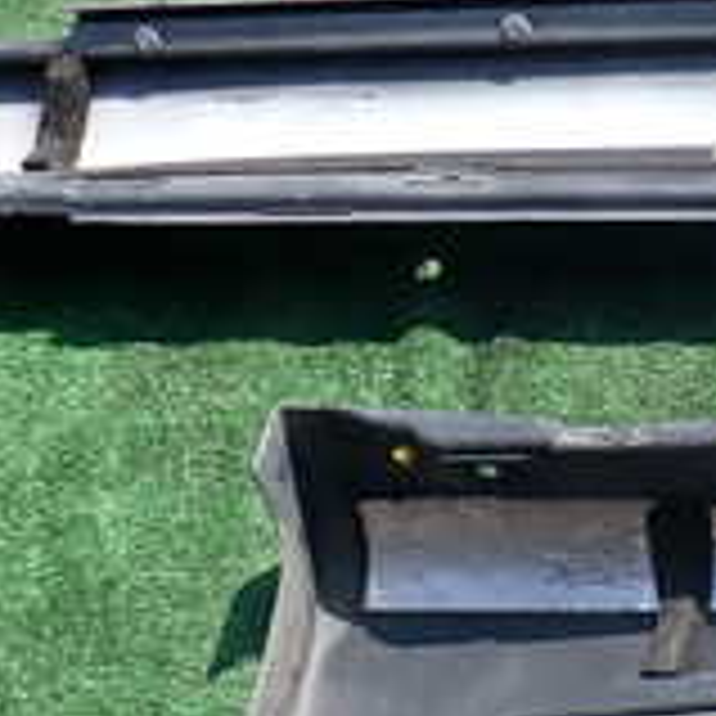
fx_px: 2340
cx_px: 766
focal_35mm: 100
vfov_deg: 17.3
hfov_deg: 16.9
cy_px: 486
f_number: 3.2
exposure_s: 1/400
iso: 100
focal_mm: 5.4
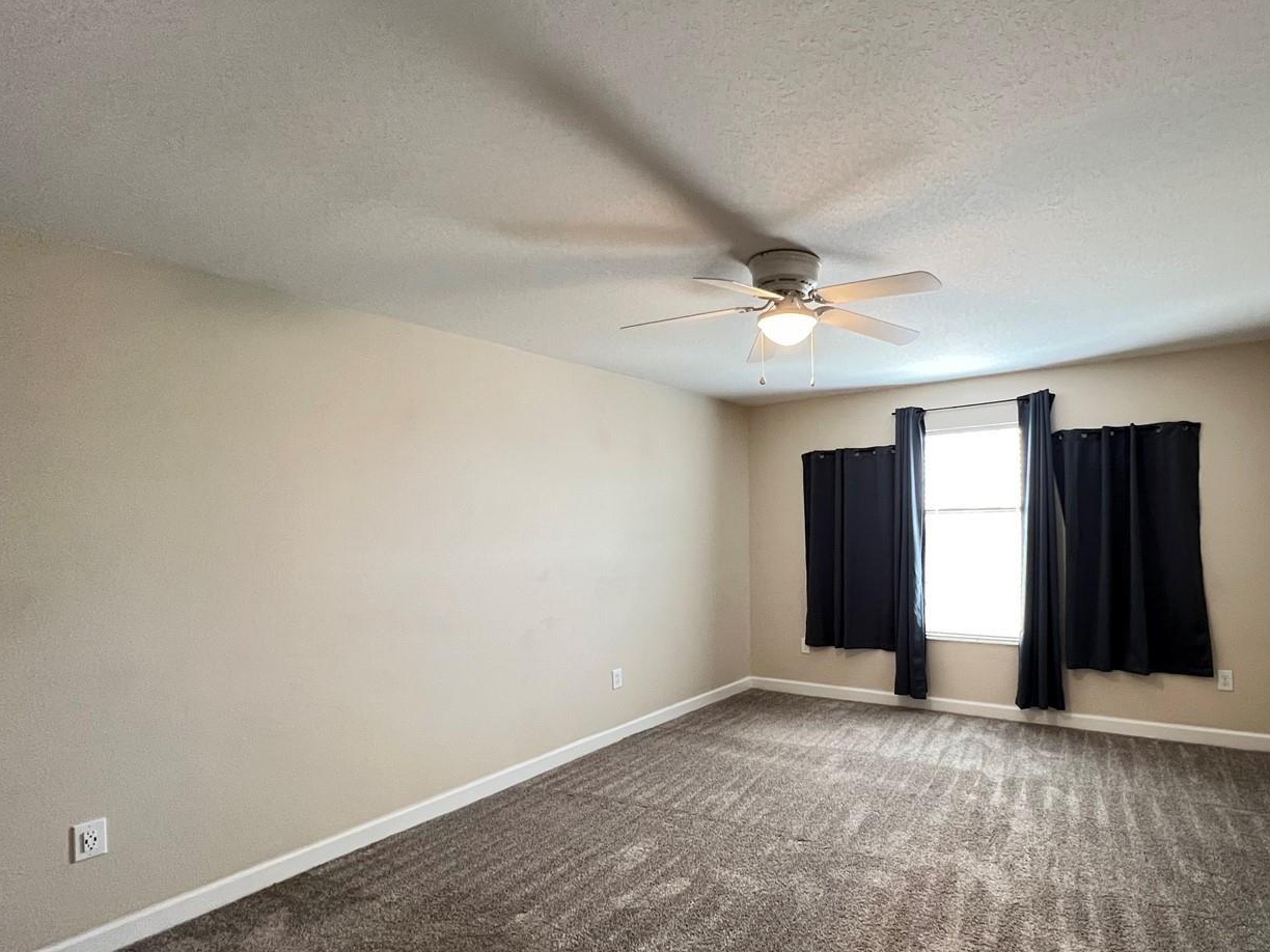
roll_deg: +1.3
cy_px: 537
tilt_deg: -1.4
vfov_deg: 74.4
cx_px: 816
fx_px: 624
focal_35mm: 17
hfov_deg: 88.7
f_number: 1.8
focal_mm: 1.57
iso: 400
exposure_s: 1/60
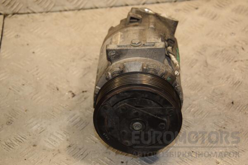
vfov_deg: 17.5
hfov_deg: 26.0
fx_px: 537
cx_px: 124
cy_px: 82
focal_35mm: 78
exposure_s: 1/200
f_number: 5.6
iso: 800
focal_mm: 52
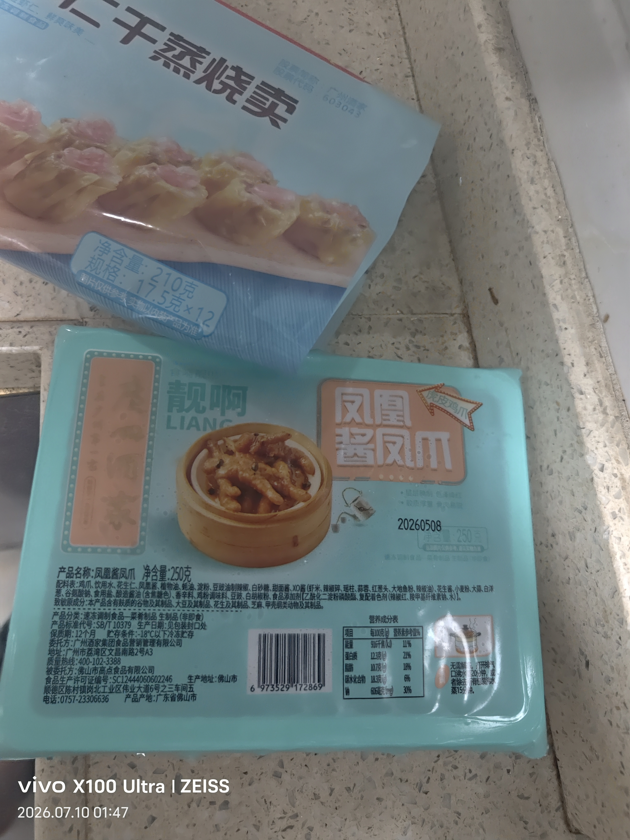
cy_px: 420
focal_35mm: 23
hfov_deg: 58.9
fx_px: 558
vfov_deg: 73.9
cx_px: 315
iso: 628
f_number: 1.75
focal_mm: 8.67
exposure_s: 1/50
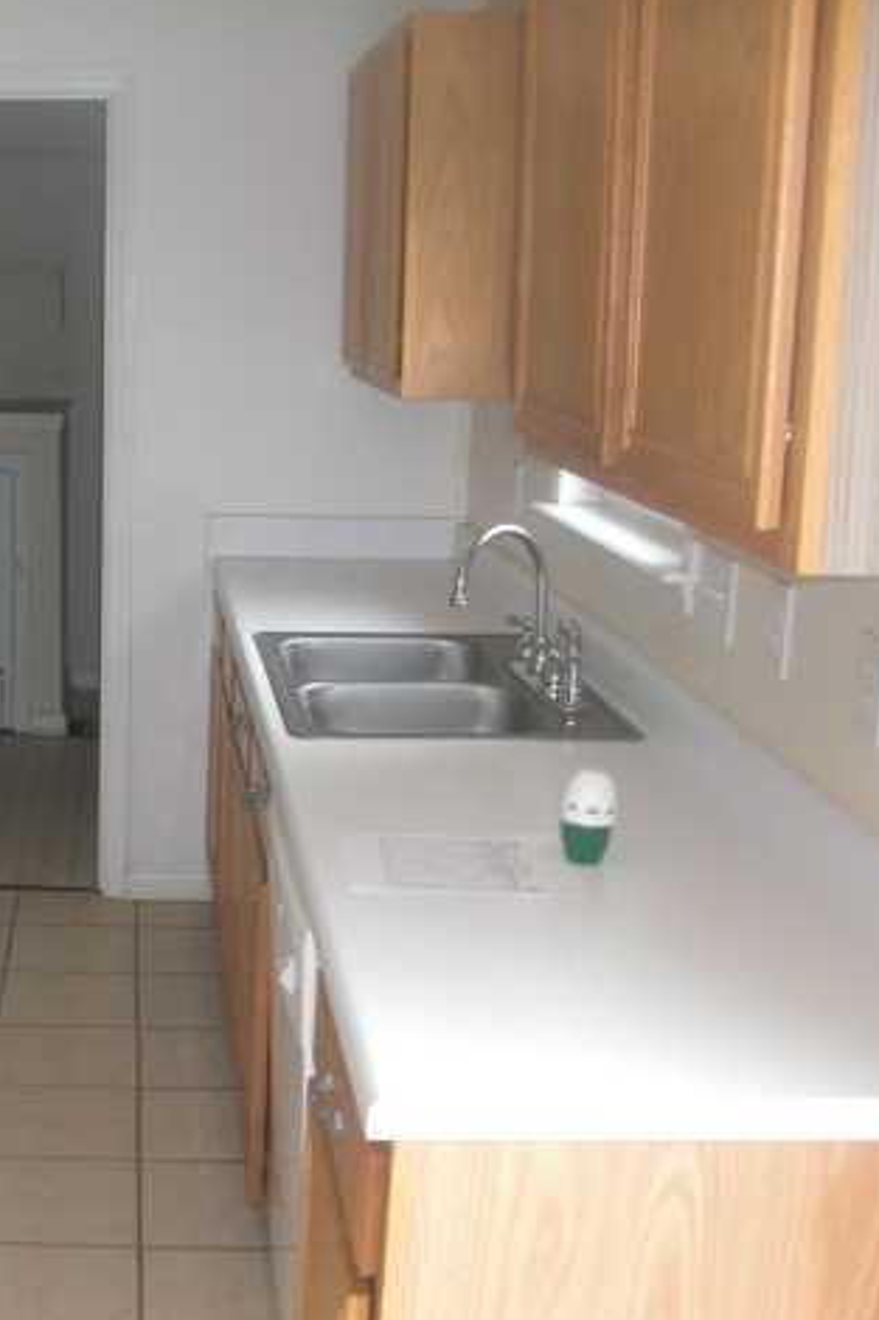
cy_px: 657
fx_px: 1869
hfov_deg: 25.3
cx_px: 20
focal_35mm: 51
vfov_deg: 38.9
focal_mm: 6.3
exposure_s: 1/60
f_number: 2.8
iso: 200
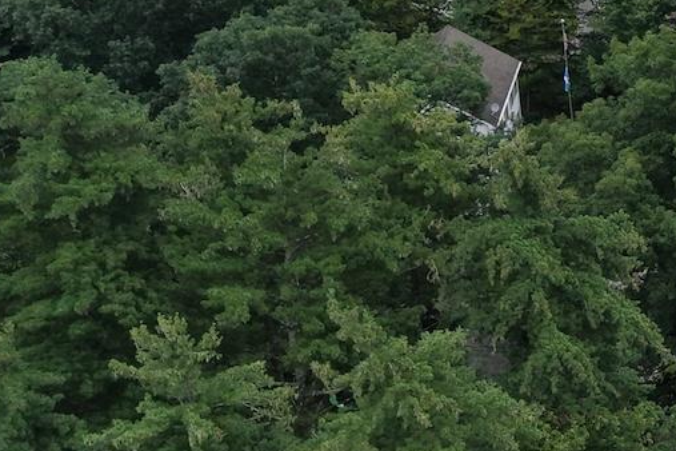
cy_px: -39
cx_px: 1263
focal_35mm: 121
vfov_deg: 11.2
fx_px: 2272
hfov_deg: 14.6
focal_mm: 8.67
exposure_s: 1/1250
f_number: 1.8
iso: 260
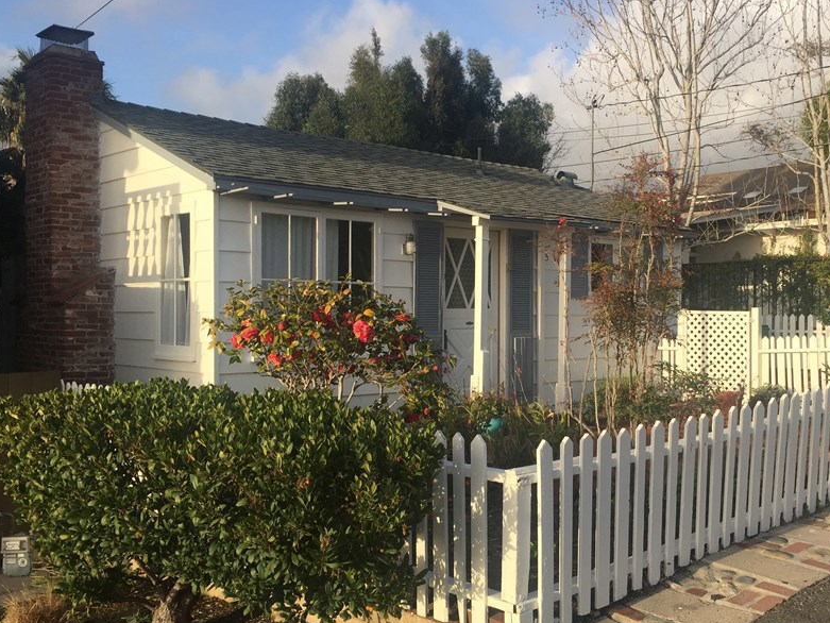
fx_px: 911
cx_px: 505
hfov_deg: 48.6
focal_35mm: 38
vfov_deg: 37.7
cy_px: 338
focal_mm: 4.15
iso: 32
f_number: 2.2
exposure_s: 1/1099
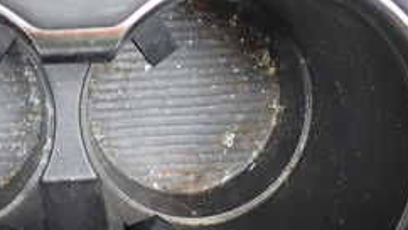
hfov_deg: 25.8
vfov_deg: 14.9
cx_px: 84
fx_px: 876
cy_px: 83
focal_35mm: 81
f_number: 2.3
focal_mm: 5.4
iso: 125
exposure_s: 1/60
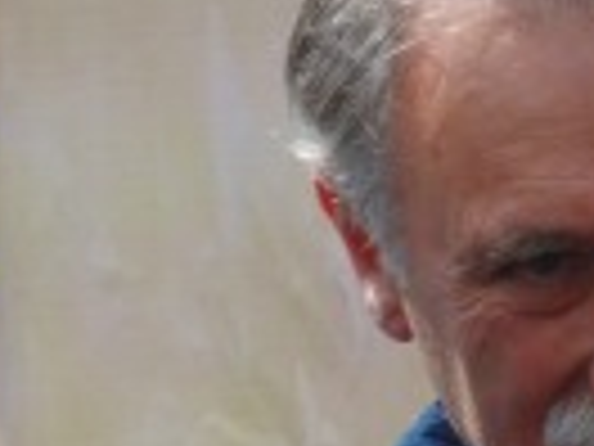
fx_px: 23337
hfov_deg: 1.5
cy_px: 365
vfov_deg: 1.1
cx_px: 137
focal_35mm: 1360
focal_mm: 64.1
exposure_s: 1/250
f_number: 6
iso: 80
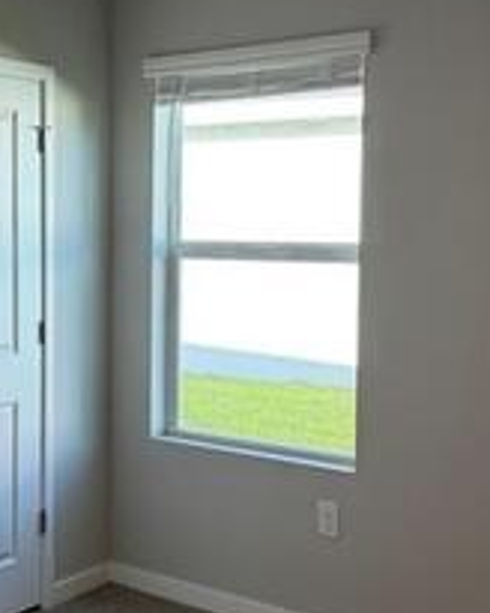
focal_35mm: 57
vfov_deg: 33.0
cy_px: 275
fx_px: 1033
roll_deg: -0.1
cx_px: 103
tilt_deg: -3.0
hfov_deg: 26.2
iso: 64
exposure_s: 1/143
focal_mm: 6.76
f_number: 1.78
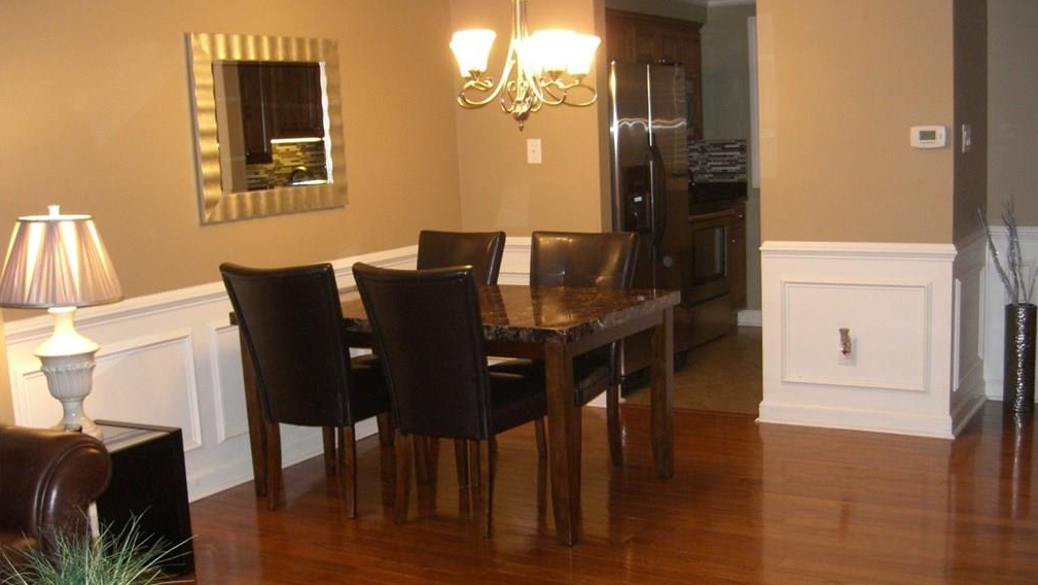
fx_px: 1156
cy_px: 326
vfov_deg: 28.3
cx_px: 524
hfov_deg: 48.3
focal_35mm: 42
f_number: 2.8
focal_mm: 7.9
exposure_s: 1/60
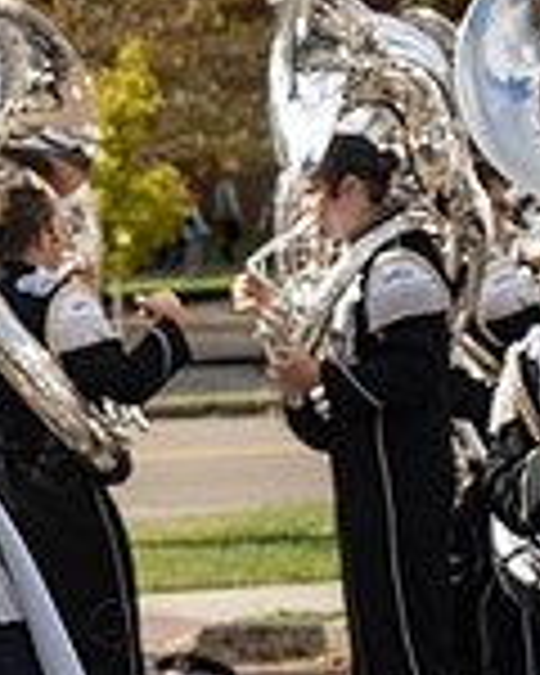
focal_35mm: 192
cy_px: 344
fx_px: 3836
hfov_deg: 7.7
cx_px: -612
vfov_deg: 10.1
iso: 100
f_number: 4
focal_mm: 53
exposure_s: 1/1000
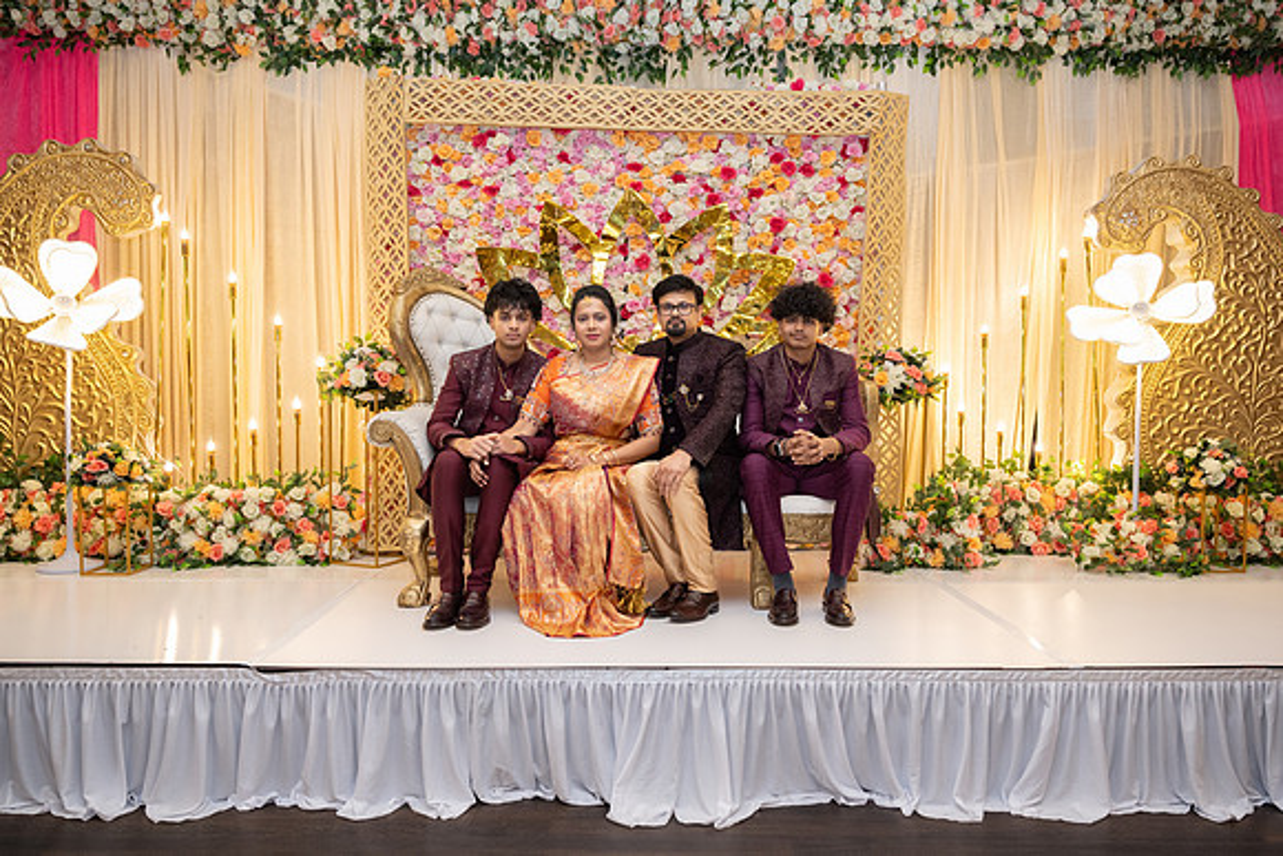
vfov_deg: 46.7
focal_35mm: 28
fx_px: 991
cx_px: 642
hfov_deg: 65.8
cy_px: 428
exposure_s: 1/160
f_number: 3.5
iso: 1000
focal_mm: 27.5
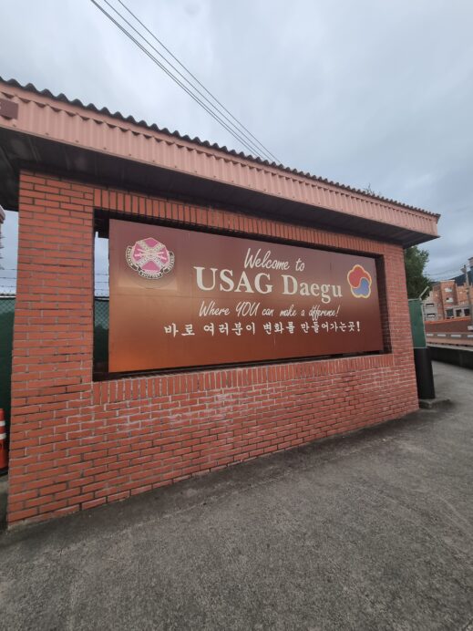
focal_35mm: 13
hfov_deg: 89.9
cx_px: 236
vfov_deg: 106.2
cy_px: 316
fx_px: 237
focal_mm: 2.2
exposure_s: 1/60
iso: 160
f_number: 2.2
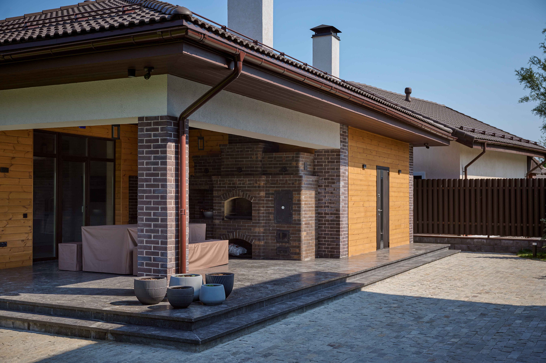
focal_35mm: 41
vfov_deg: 32.6
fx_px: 621
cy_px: 182
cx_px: 273
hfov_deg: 47.4
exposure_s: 1/1000
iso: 100
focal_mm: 41
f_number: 3.5
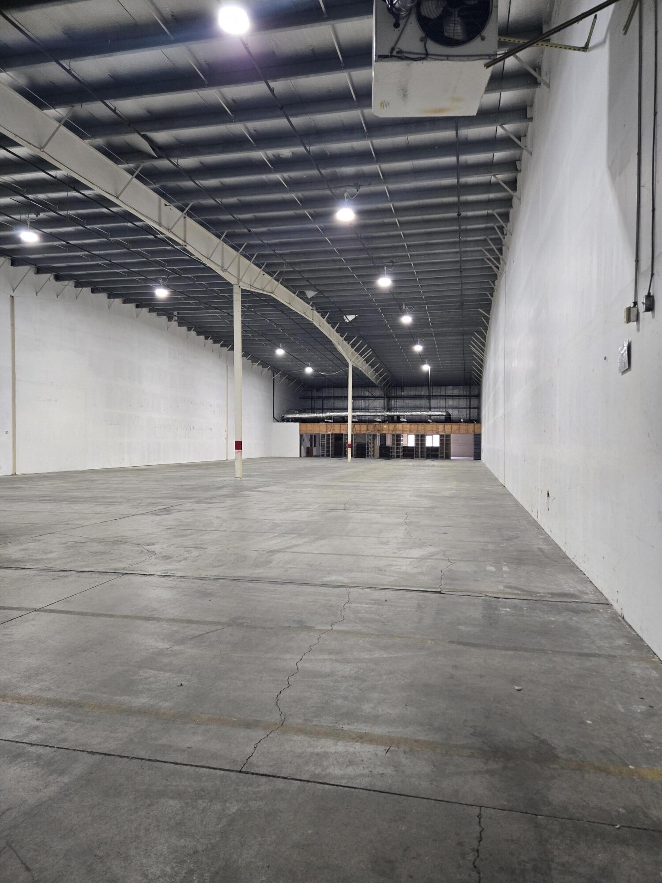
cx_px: 331
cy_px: 442
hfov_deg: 58.9
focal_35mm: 23
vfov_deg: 73.9
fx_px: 586
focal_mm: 5.4
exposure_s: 1/120
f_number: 1.8
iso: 500
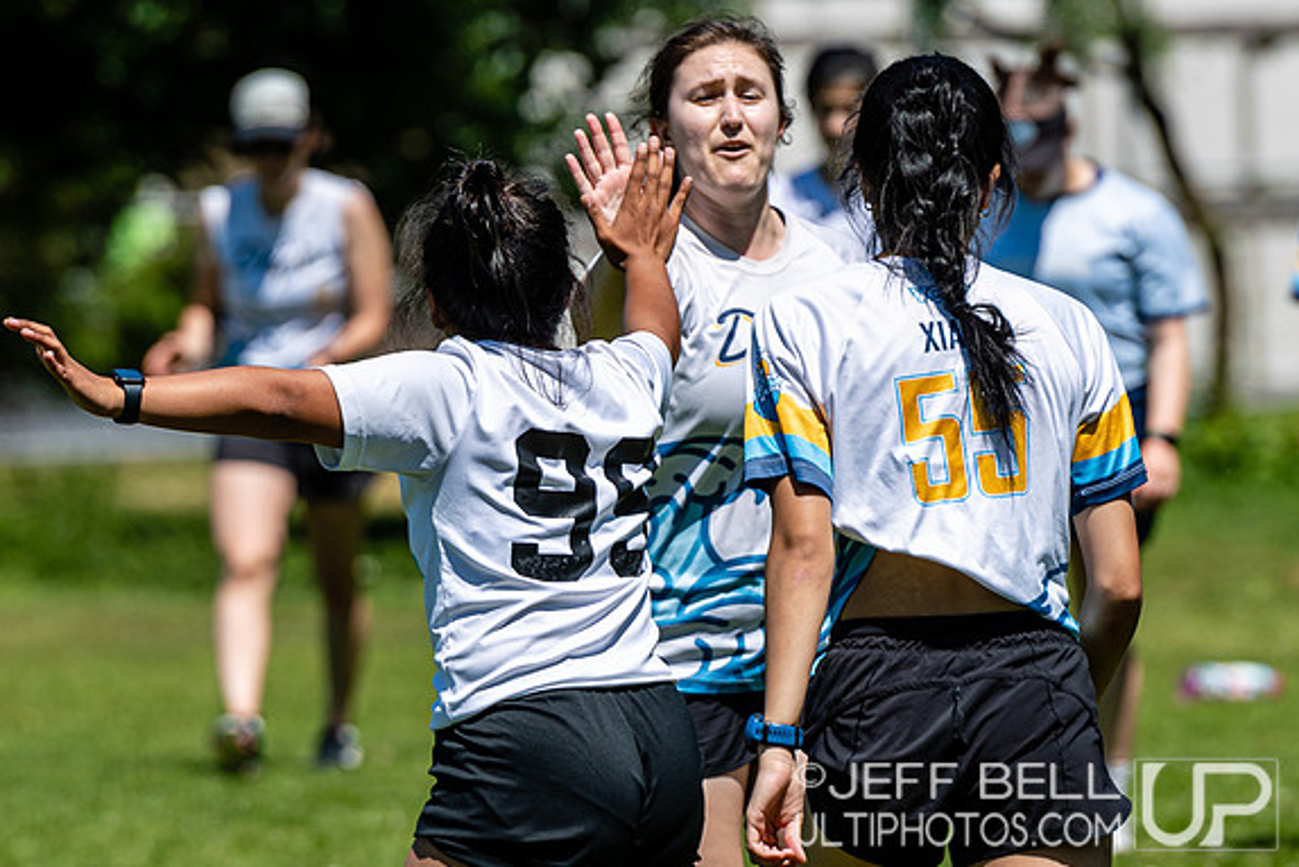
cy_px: 493
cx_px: 628
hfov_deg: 4.3
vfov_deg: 2.9
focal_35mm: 478
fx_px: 17251
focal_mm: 200
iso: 100
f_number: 4
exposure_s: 1/2000
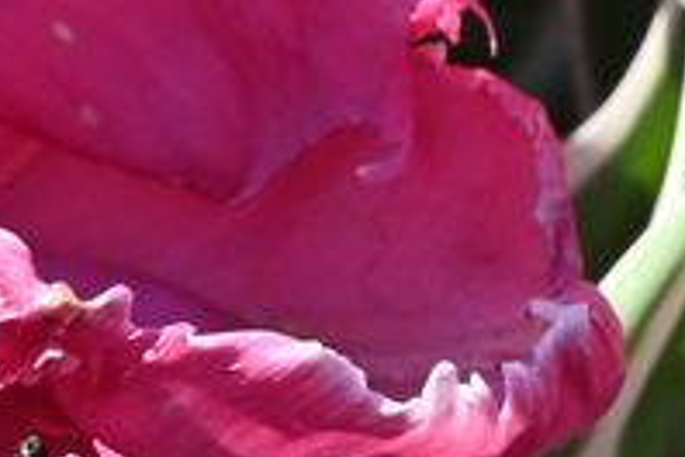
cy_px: -623
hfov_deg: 5.4
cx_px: -491
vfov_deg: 3.6
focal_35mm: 378
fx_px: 7192
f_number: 13
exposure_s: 1/500
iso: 640
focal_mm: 50
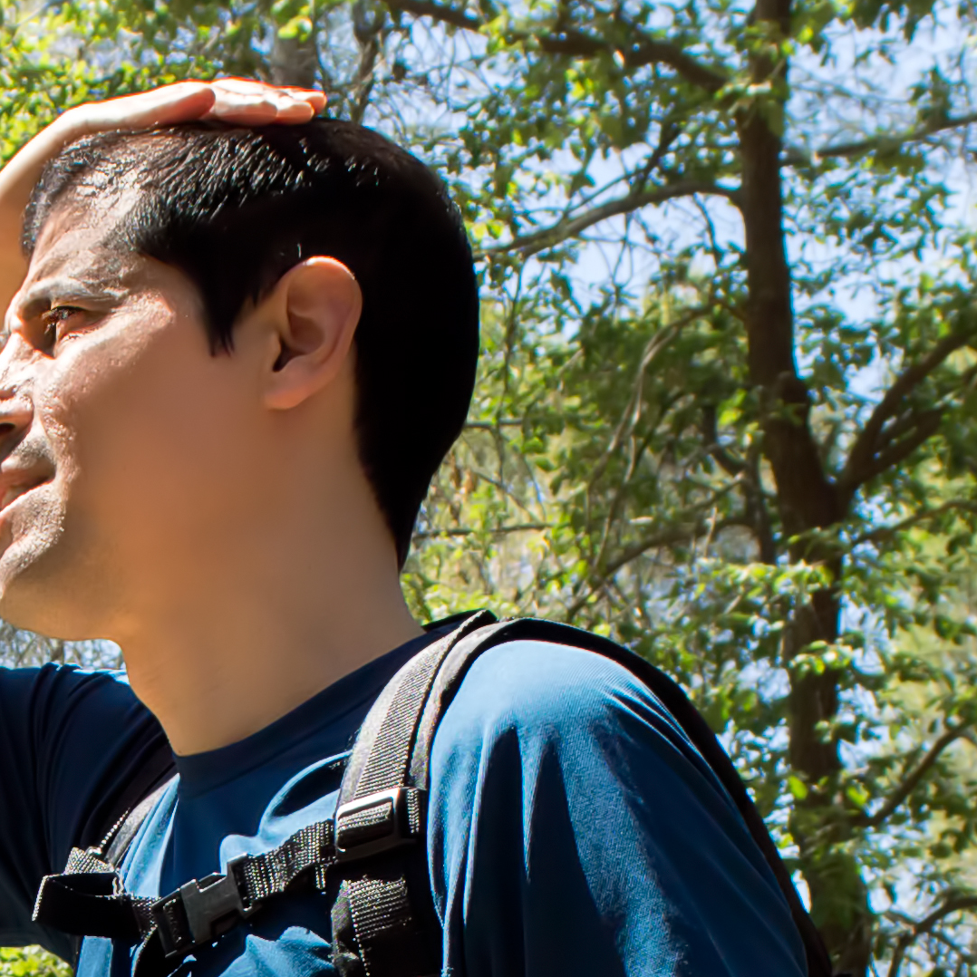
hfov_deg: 13.3
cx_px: -146
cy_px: 1059
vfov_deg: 13.4
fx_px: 4087
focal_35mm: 128
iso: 100
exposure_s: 1/400
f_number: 8
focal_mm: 18
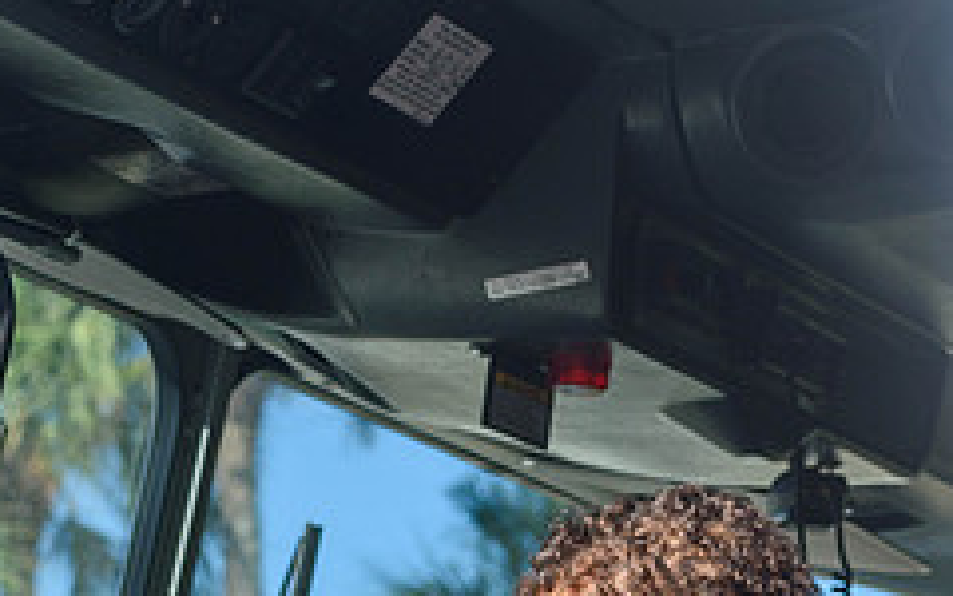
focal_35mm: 201
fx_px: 5220
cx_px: 457
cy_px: 886
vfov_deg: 6.4
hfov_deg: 10.4
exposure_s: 1/640
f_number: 6.3
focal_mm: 70
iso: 200
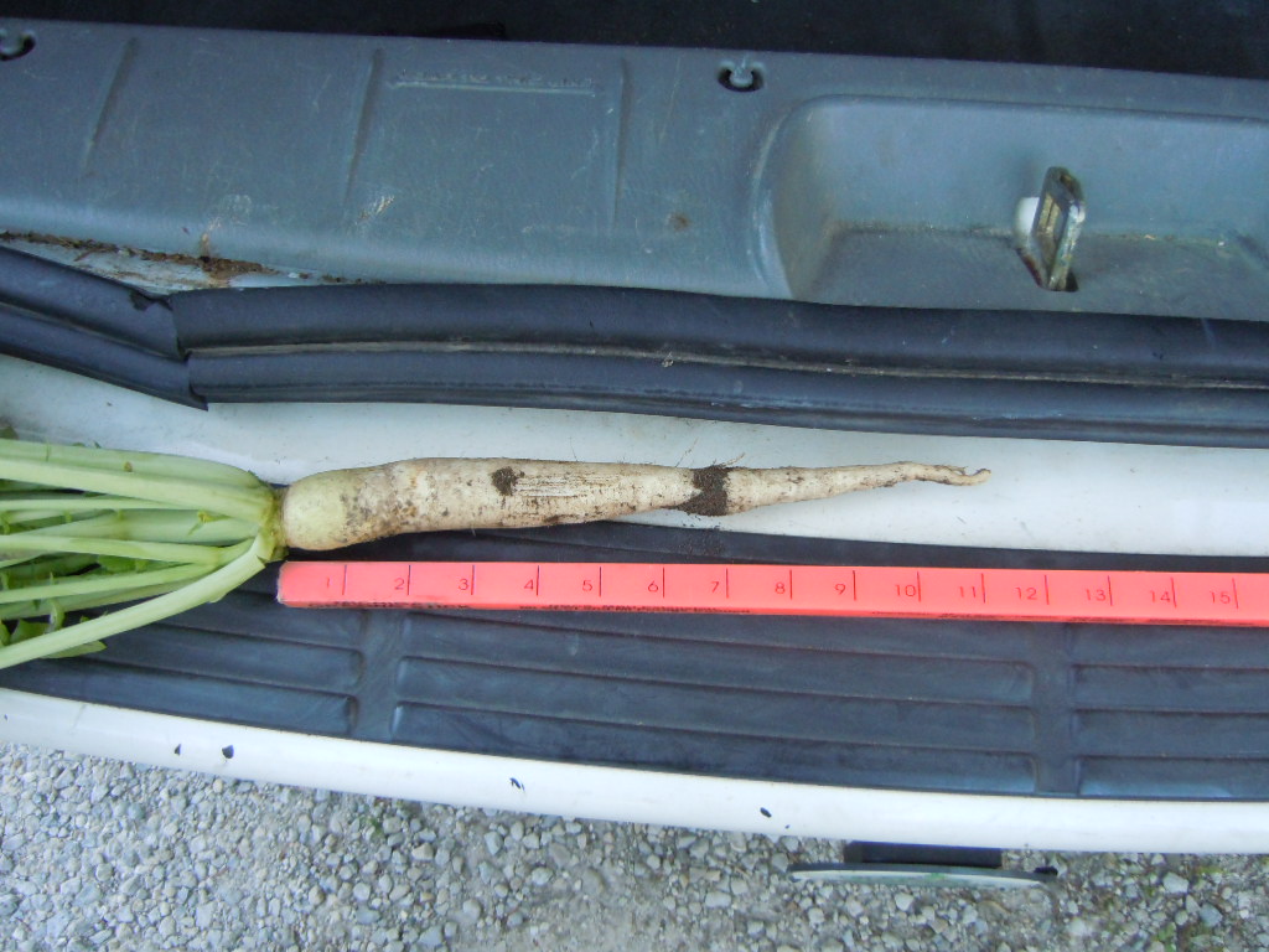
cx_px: 634
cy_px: 476
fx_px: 1100
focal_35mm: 30
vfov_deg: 46.8
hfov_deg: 60.0
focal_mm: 5.4
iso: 400
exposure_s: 1/125
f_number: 3.5
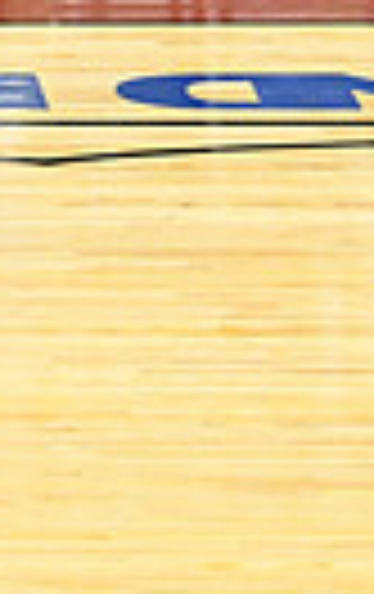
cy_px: -151
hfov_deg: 1.9
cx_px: -883
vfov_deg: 3.1
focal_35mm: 671
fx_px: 10896
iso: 5000
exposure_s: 1/250
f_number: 4
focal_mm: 100
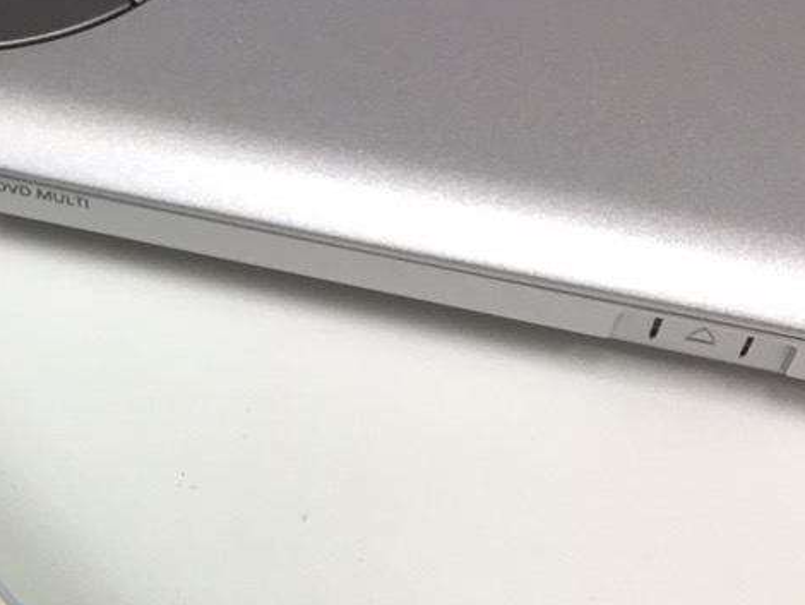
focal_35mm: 74
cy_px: 677
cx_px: -17
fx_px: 1722
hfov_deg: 25.0
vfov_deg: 19.1
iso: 25
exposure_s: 1/15
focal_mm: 4.15
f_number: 2.2
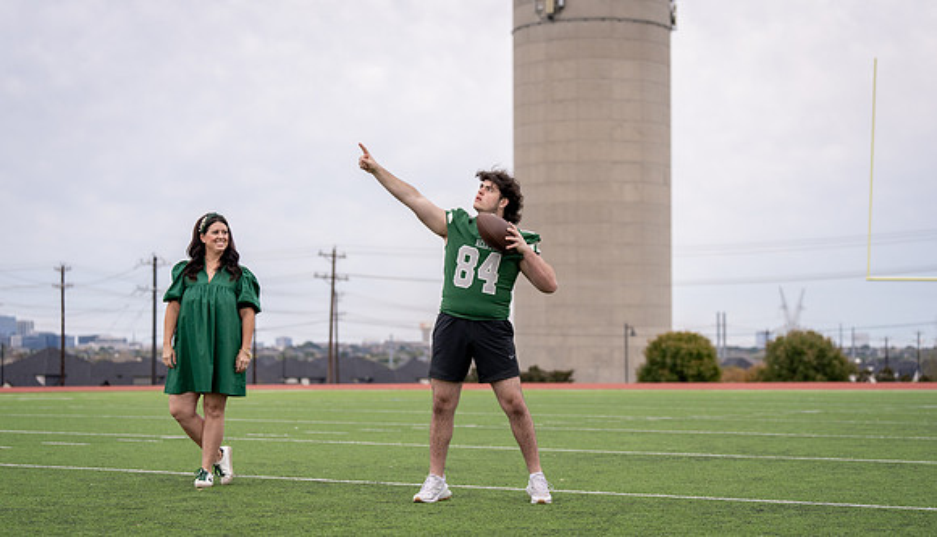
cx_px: 477
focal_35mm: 77
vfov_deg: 15.9
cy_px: 312
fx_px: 1915
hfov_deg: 27.5
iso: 400
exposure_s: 1/320
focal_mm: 70
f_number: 2.8
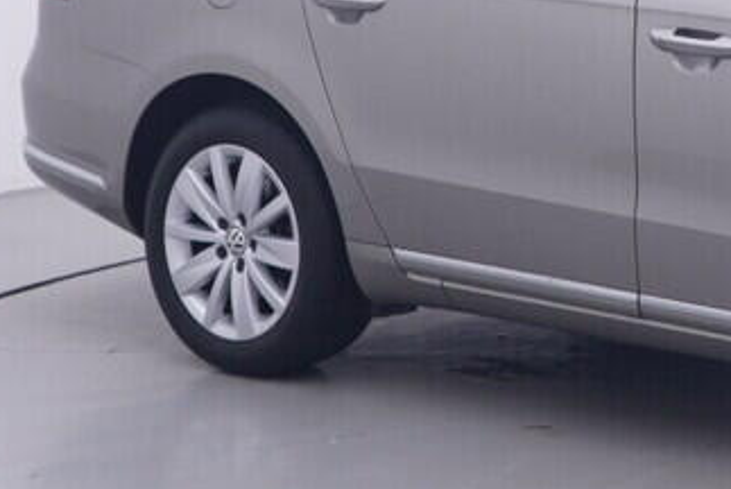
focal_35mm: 100
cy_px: -43
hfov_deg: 19.0
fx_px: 2037
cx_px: 914
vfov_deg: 13.4
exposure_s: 1/80
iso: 200
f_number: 5
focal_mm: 15
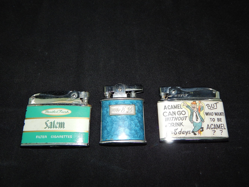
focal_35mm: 31
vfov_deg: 45.4
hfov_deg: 58.3
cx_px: 124
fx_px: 223
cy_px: 94
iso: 200
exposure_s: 1/30
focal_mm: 5.6
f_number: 3.2
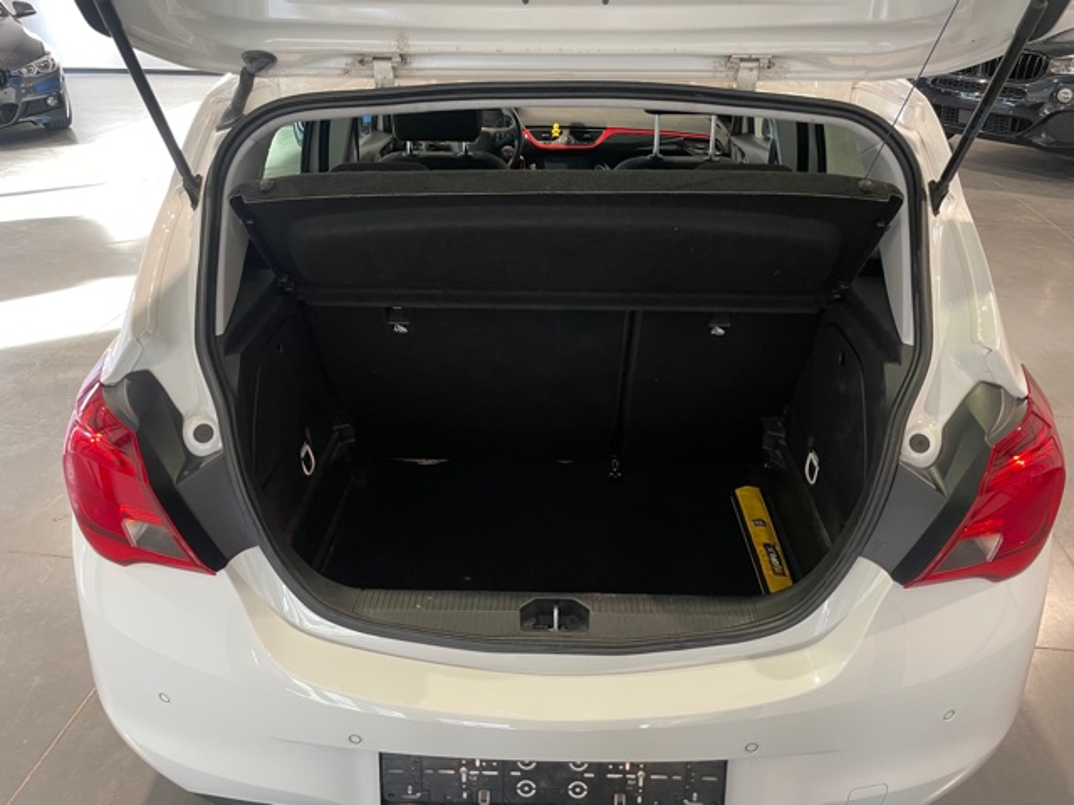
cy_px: 402
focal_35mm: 26
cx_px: 537
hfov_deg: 67.3
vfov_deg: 53.1
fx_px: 807
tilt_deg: -30.0
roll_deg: +0.0
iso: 125
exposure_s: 1/50
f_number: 1.6
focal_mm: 4.2
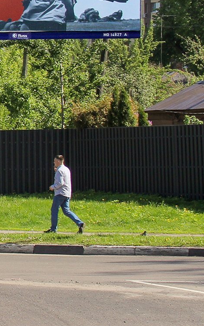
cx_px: -291
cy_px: 76
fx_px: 2844
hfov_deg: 4.0
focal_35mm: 320
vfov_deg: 6.6
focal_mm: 29
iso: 100
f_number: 9
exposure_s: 1/200
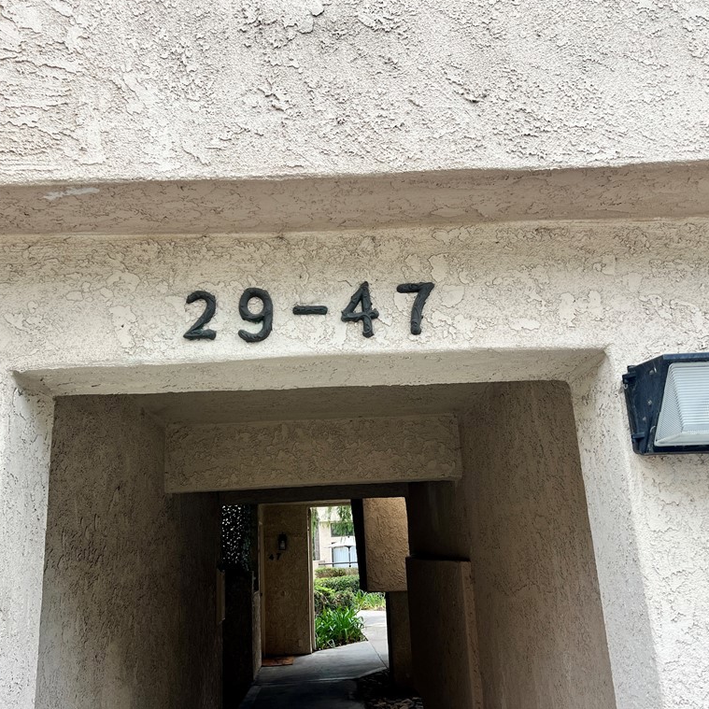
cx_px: 330
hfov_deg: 52.5
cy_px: 352
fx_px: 718
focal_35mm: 31
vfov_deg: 52.5
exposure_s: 1/646
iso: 50
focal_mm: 5.7
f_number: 1.5
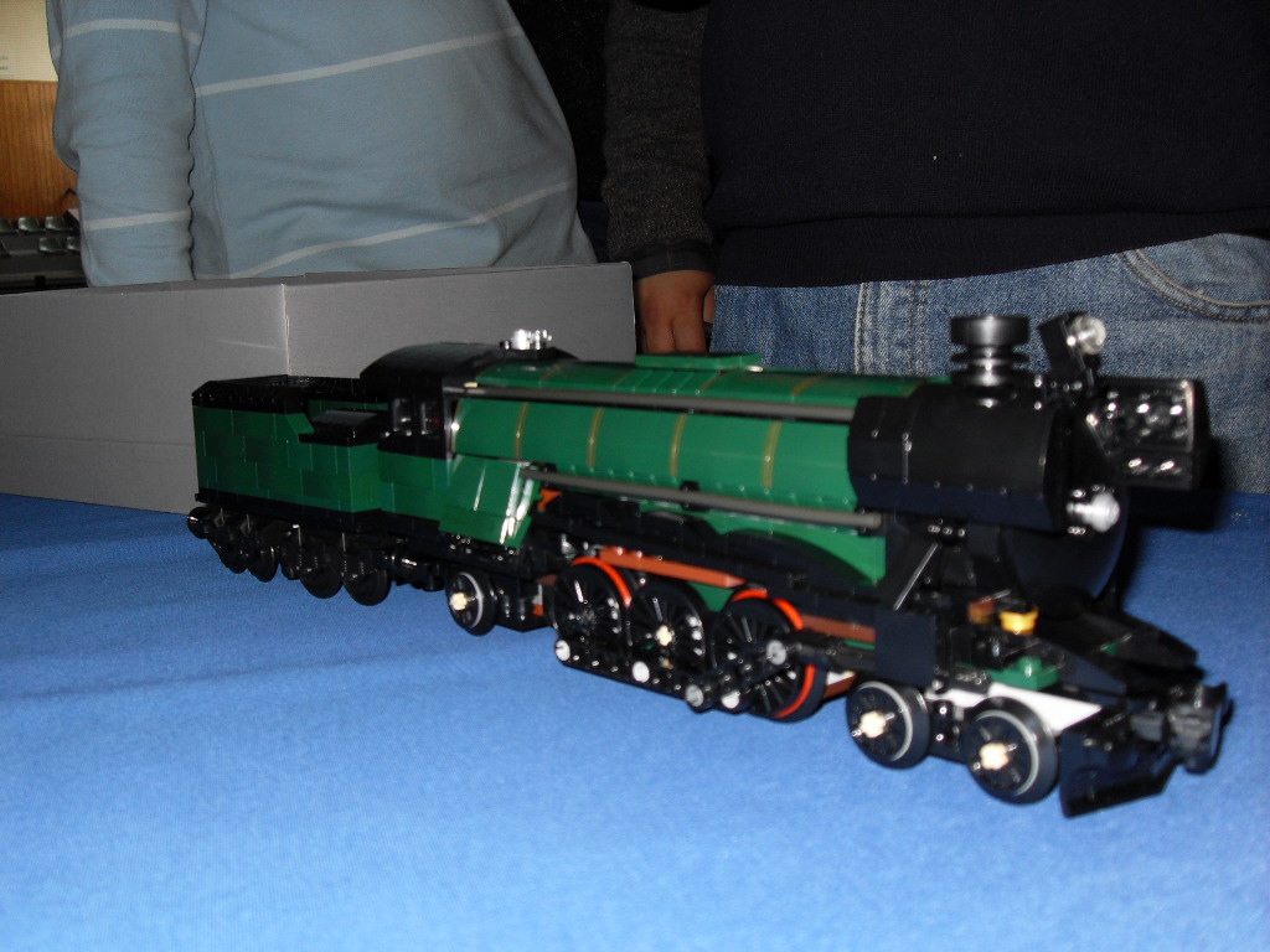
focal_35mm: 37
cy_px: 476
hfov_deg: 50.1
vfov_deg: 38.7
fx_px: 1357
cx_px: 635
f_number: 2.8
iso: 100
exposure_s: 1/45
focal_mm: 6.3
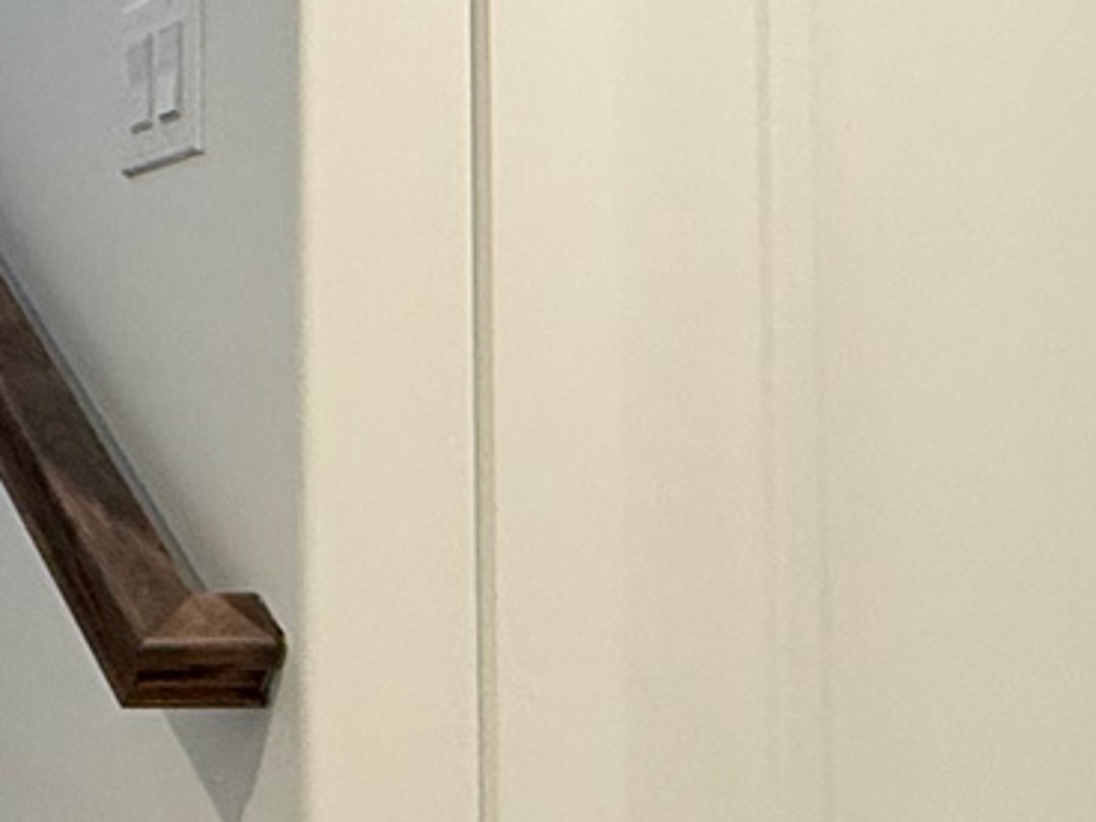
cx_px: -709
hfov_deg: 20.1
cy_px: 477
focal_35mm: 78
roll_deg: -0.7
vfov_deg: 18.9
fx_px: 2470
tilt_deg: +1.4
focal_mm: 2.22
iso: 250
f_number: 2.2
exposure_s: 1/120
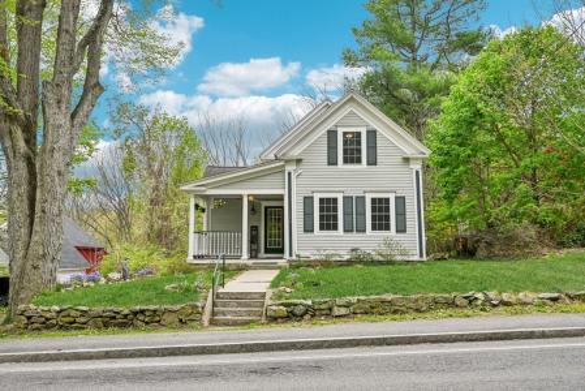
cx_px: 292
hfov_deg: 61.9
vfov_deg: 43.7
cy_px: 196
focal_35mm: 30
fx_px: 488
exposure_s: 1/500
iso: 400
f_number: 8
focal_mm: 30
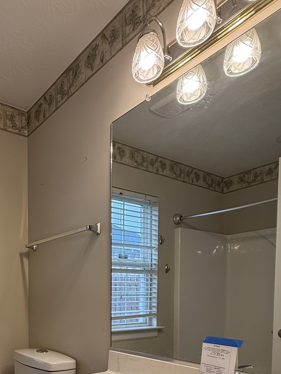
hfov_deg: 44.2
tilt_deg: -1.9
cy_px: 314
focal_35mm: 29
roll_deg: +0.2
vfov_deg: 55.9
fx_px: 314
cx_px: 31
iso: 160
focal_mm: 2.22
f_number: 2.2
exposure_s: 1/120
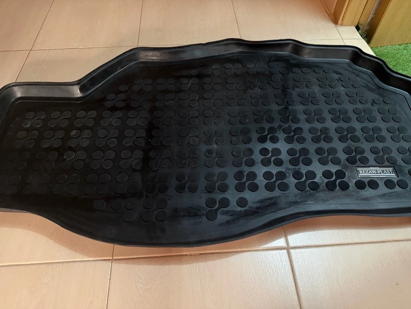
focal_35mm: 24
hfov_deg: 71.6
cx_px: 206
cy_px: 154
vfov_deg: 56.8
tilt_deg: -53.5
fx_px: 285
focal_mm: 6.76
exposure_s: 1/30
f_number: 1.78
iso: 1000
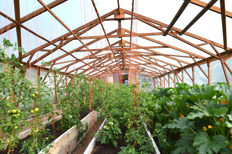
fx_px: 122
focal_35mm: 19
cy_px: 92
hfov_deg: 86.8
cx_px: 123
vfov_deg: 63.9
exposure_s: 1/125
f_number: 5.6
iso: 110
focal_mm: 10
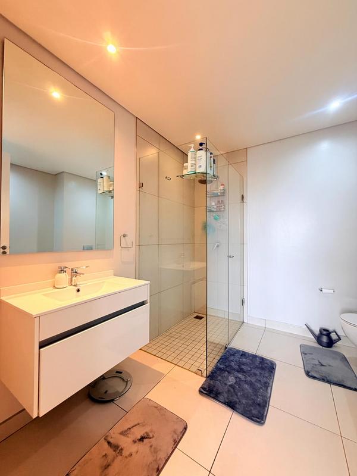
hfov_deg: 85.7
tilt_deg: +1.0
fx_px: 193
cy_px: 238
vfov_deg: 102.1
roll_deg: -0.1
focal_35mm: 14
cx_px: 178
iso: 200
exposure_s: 1/50
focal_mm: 2.22
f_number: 2.2
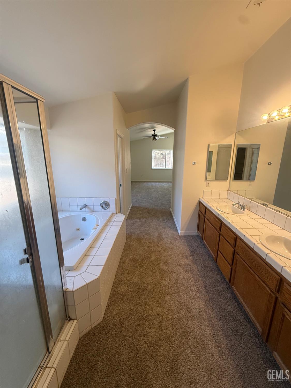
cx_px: 146
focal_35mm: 14
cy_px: 194
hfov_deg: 85.7
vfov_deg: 102.1
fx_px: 157
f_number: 2.2
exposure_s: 1/120
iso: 160
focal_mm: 2.22
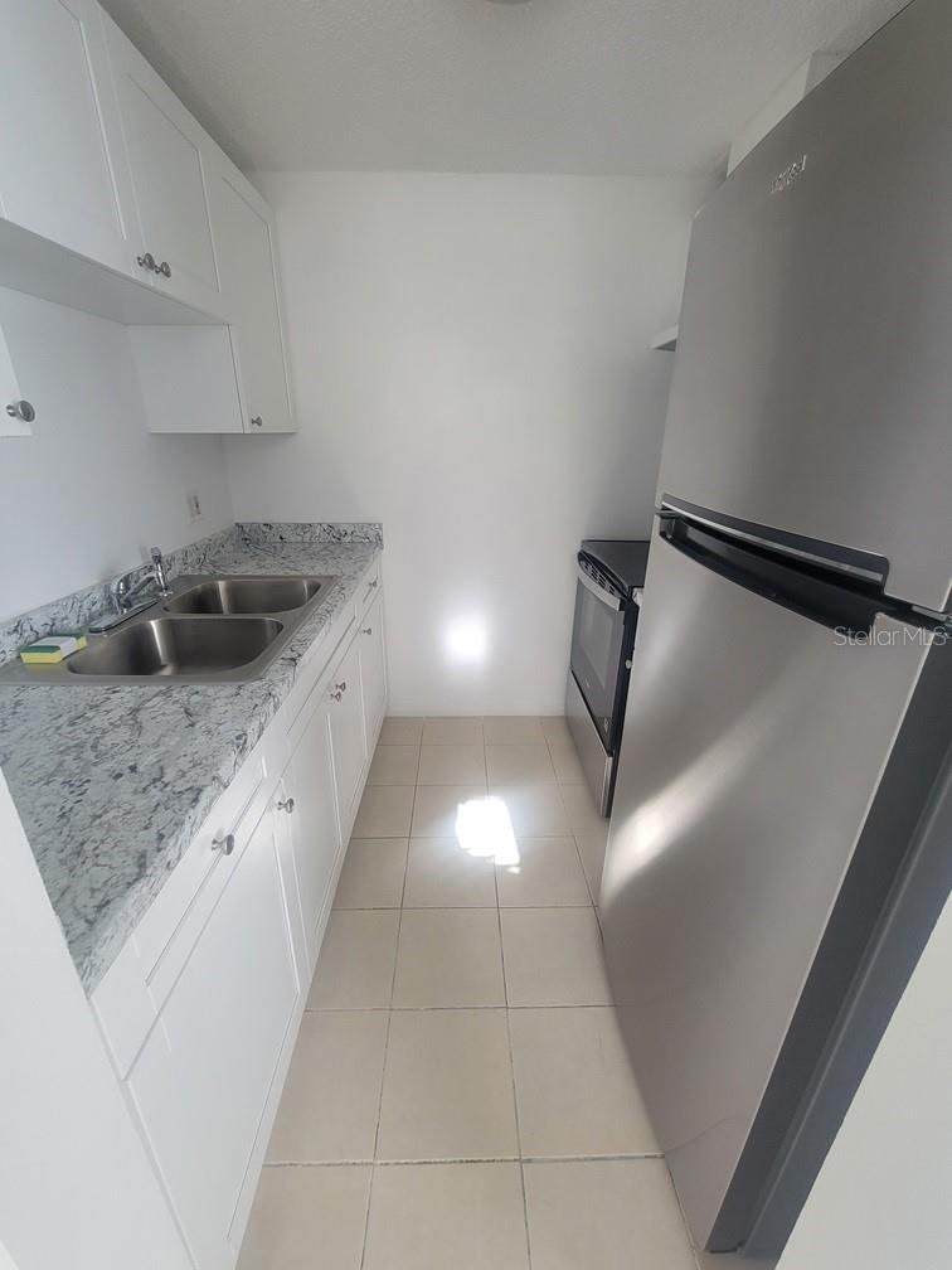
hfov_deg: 89.9
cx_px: 476
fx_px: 477
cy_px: 635
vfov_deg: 106.2
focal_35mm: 13
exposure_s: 1/60
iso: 200
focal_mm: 2.2
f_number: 2.2
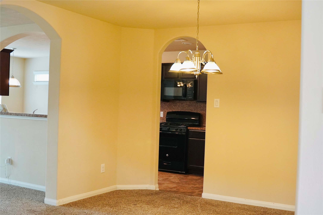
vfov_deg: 31.9
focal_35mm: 42
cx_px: 162
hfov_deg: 46.4
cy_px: 108
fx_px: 377
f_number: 2.8
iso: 2000
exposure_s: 1/160
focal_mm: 28
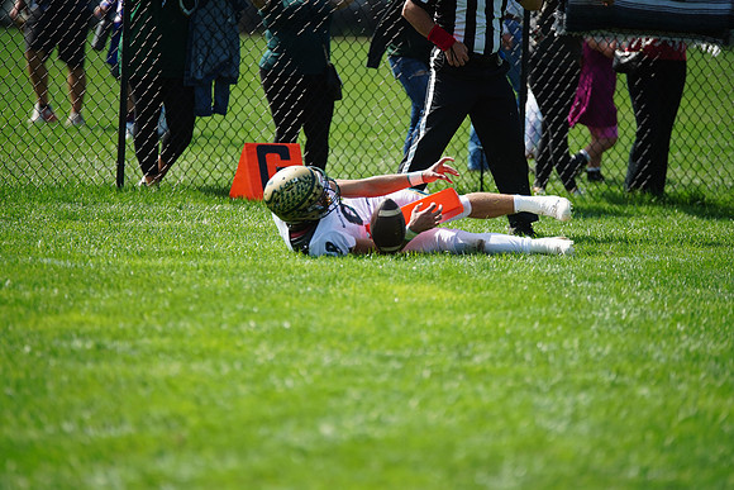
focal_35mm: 261
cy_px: 245
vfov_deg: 5.3
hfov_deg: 7.9
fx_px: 5322
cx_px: 367
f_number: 2.8
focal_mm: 261
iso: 400
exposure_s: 1/3200
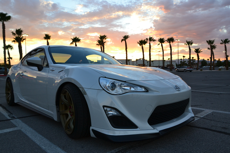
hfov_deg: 67.4
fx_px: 172
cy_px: 76
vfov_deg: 47.9
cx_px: 115
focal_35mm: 27
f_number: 8
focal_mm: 18
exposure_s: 1/50
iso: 400
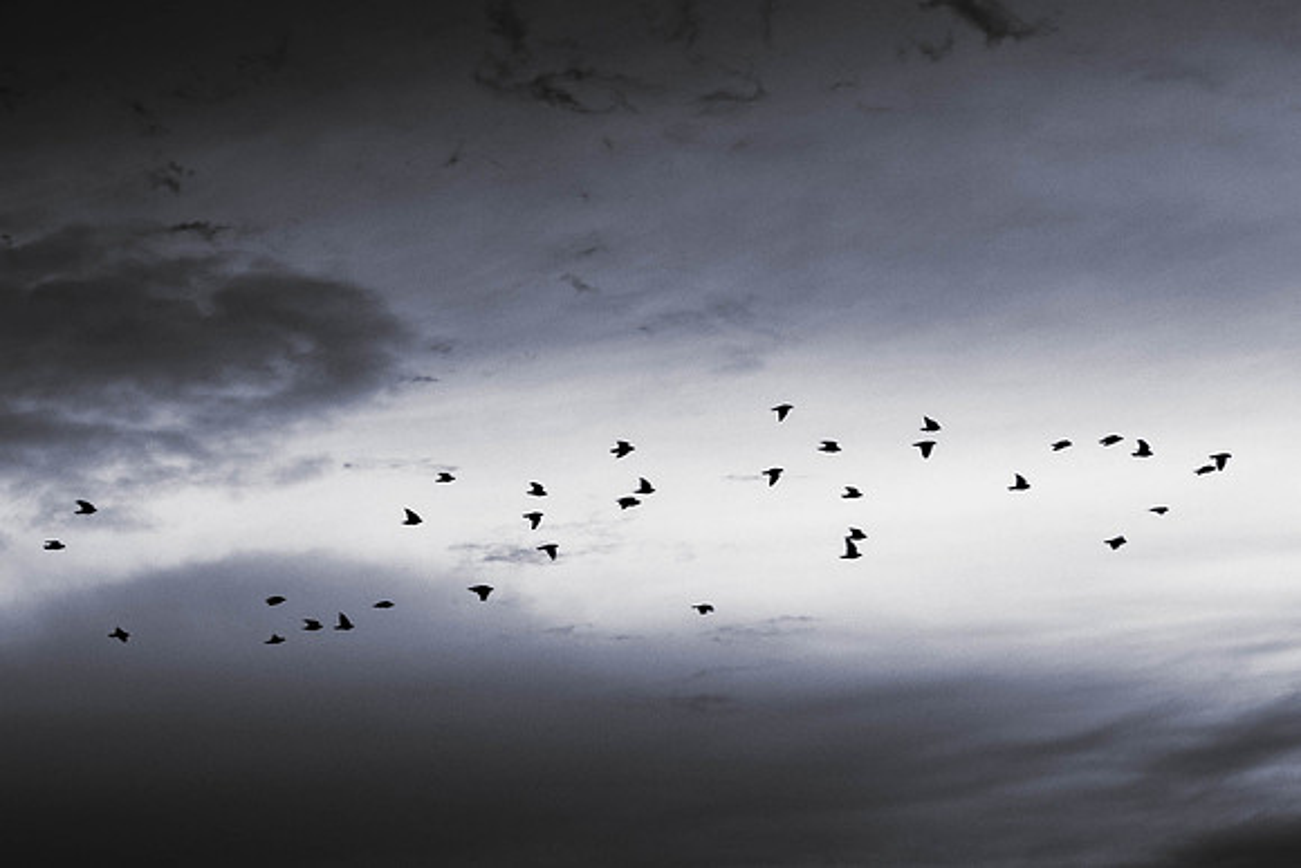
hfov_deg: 13.1
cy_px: 499
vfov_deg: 8.7
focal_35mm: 157
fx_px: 5683
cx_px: 645
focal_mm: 80
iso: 400
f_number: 5.6
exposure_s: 1/80
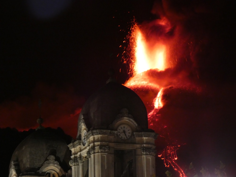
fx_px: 2536
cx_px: 118
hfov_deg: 5.3
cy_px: 88
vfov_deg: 4.0
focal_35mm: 372
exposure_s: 1/3.2
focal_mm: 66.7
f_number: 5.6
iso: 800
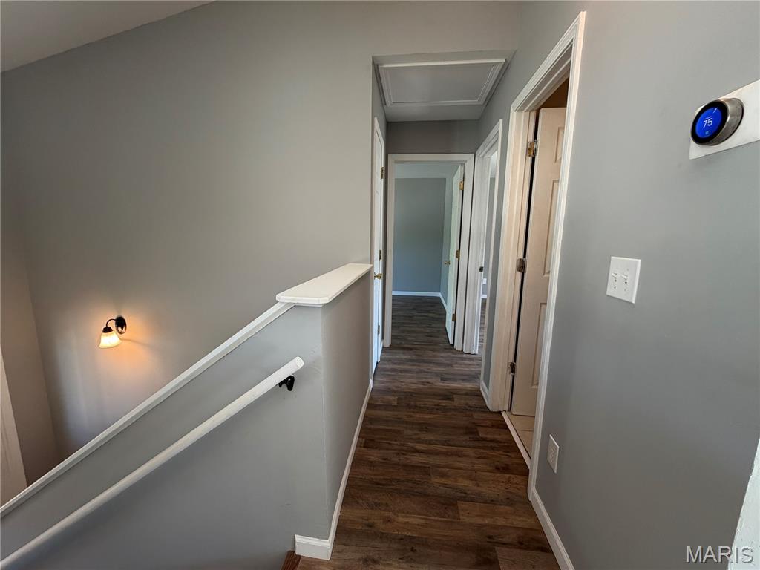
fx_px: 307
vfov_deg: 85.7
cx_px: 380
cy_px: 285
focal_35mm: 14
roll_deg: -0.3
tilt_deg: -9.6
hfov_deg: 102.1
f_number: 2.2
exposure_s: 1/120
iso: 250
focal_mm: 2.22
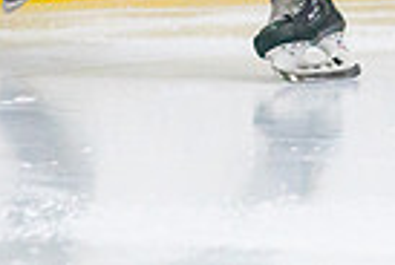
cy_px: -153
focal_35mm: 1078
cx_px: -13
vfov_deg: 1.3
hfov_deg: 1.9
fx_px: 11854
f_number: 2.8
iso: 4000
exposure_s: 1/1600
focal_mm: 189
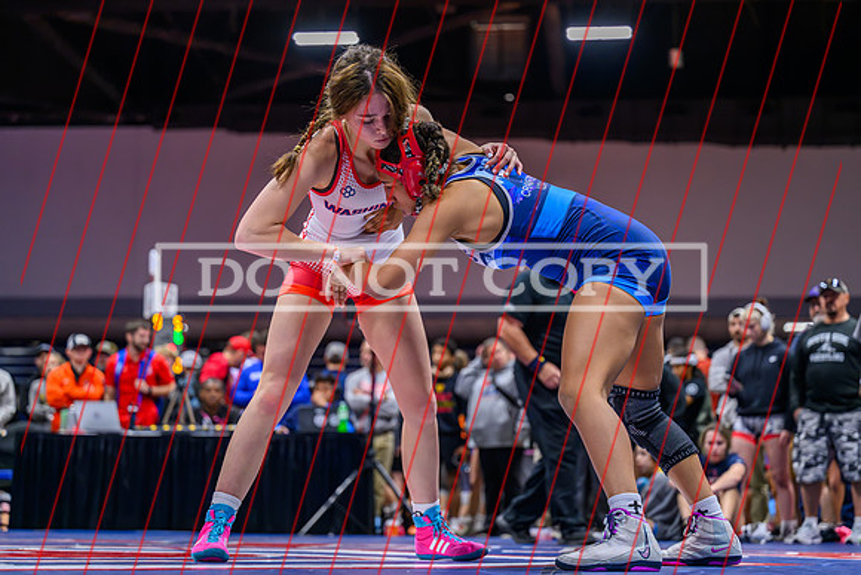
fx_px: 1674
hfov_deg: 28.8
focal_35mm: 70
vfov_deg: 19.5
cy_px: 288
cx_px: 430
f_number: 2.8
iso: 3200
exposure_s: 1/800
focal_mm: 70
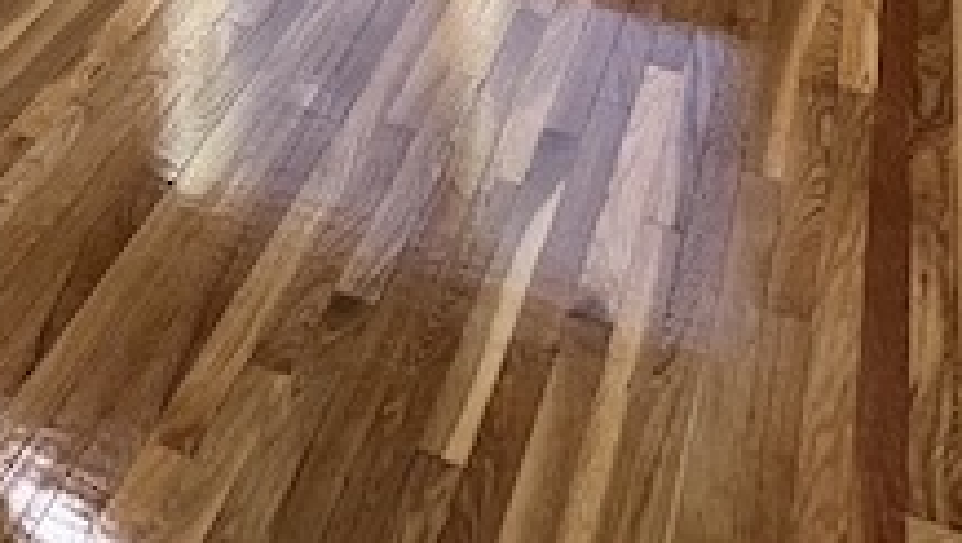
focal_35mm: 52
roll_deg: -2.8
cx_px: 260
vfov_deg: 16.0
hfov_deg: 39.0
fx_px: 1327
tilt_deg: -5.1
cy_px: -636
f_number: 1.8
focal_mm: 1.57
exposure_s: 1/120
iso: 80
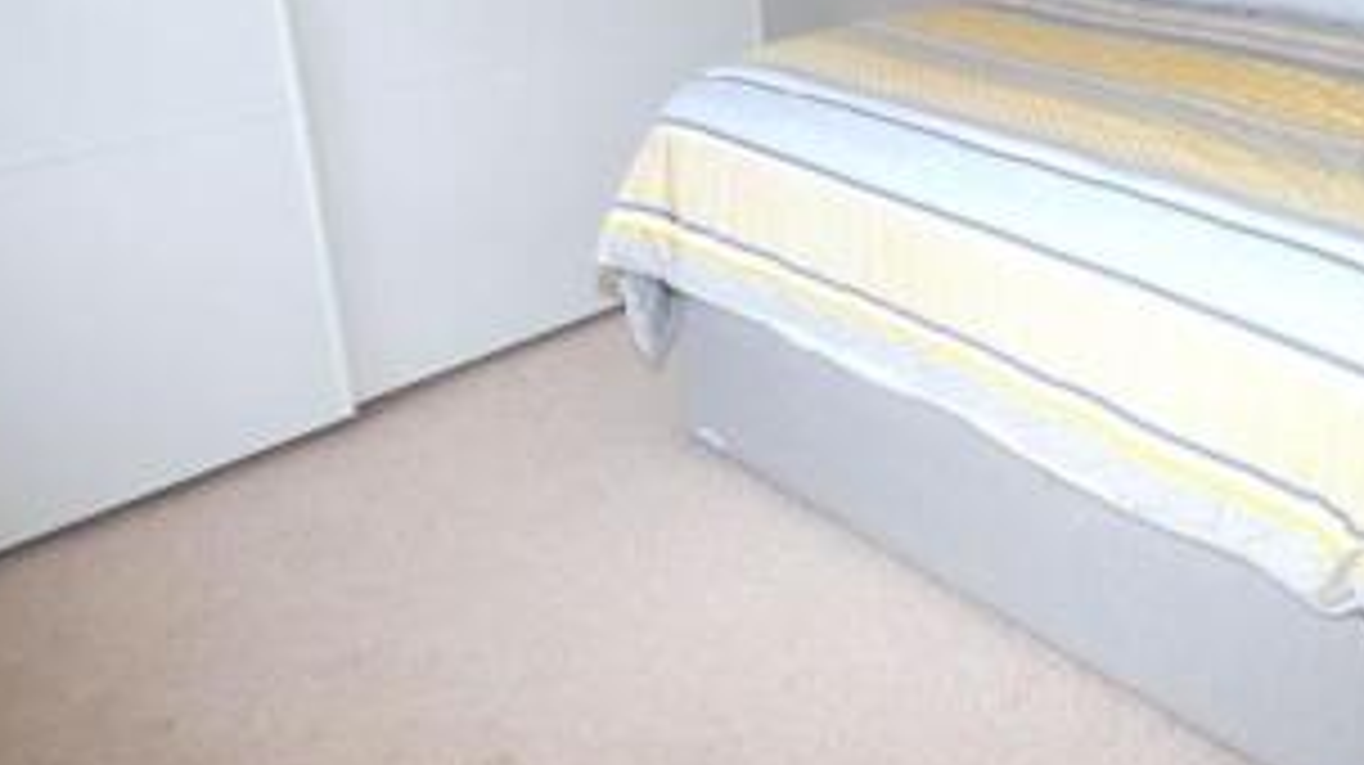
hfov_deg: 53.2
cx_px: 1139
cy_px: 72
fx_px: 1229
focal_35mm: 34
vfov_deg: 32.8
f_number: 5
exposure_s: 1/100
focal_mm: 10
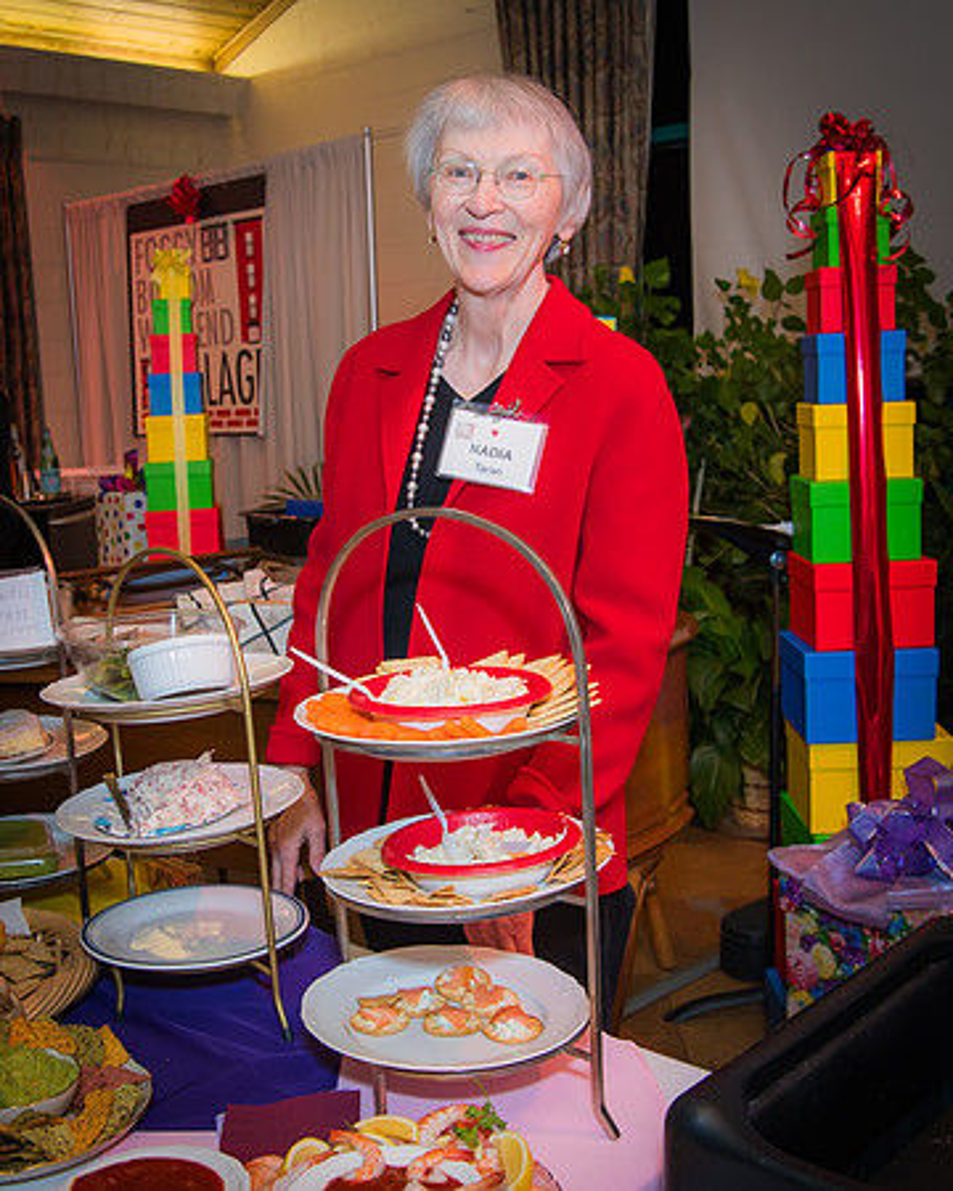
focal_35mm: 42
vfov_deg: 43.6
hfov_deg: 35.4
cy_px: 594
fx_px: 1490
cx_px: 435
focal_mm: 29
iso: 800
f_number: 6.3
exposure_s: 1/60
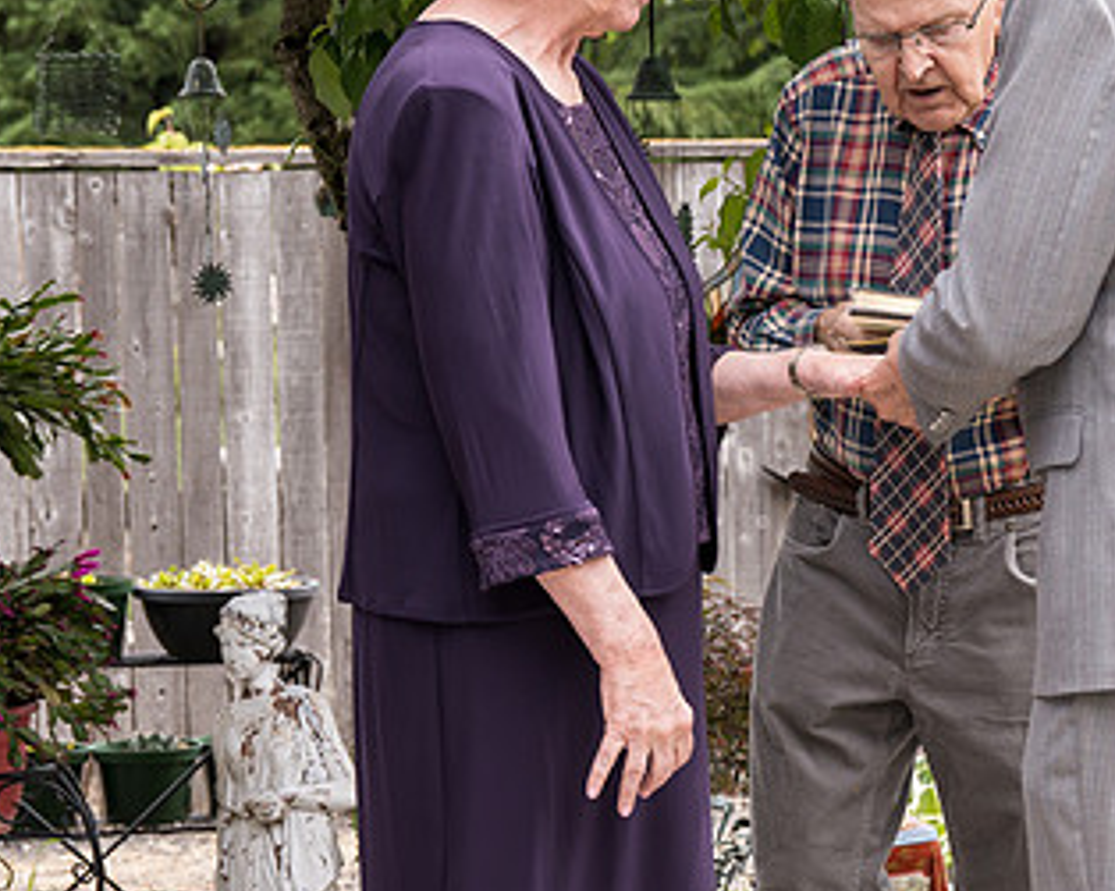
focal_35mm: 132
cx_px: 893
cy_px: 403
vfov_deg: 11.7
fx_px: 4355
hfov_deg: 14.5
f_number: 5
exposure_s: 1/500
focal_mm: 52
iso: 400
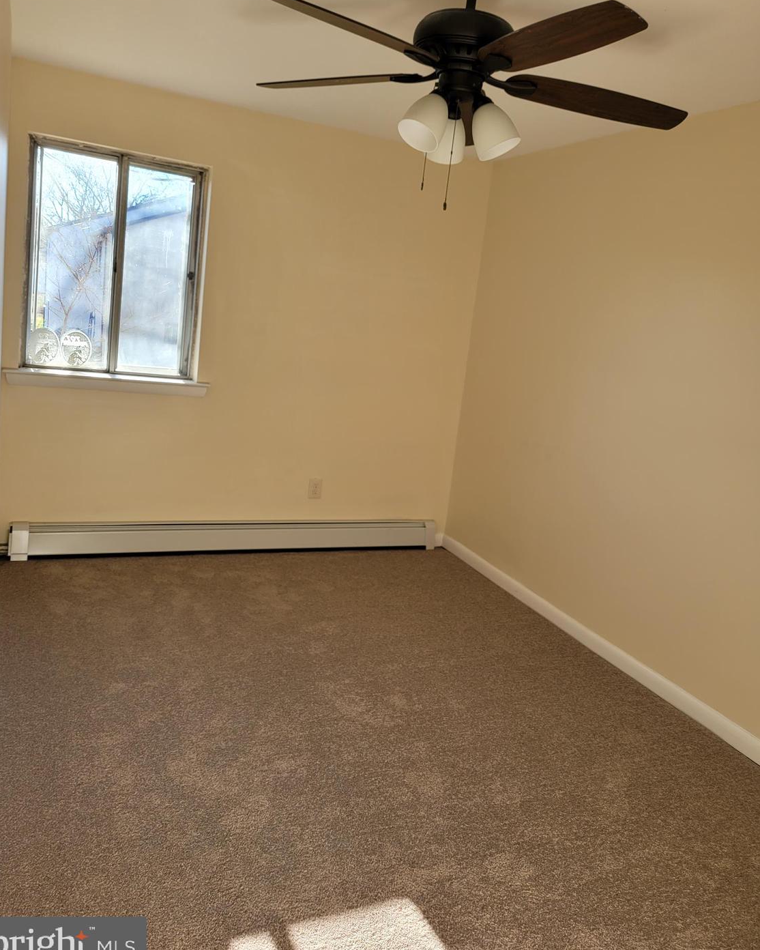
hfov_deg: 51.5
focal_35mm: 28
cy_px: 448
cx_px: 369
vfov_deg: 62.2
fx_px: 787
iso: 40
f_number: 1.8
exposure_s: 1/119
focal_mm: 5.4
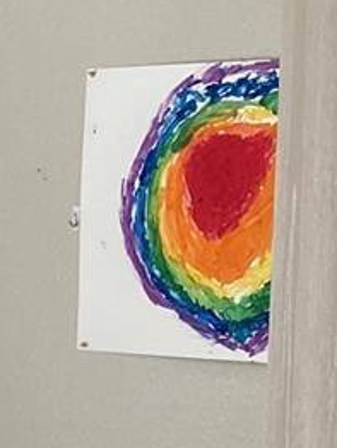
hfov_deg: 8.3
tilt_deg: -5.3
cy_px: 472
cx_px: -482
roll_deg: -0.4
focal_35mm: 164
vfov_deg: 11.9
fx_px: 2125
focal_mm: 3.99
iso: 80
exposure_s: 1/116
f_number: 1.8
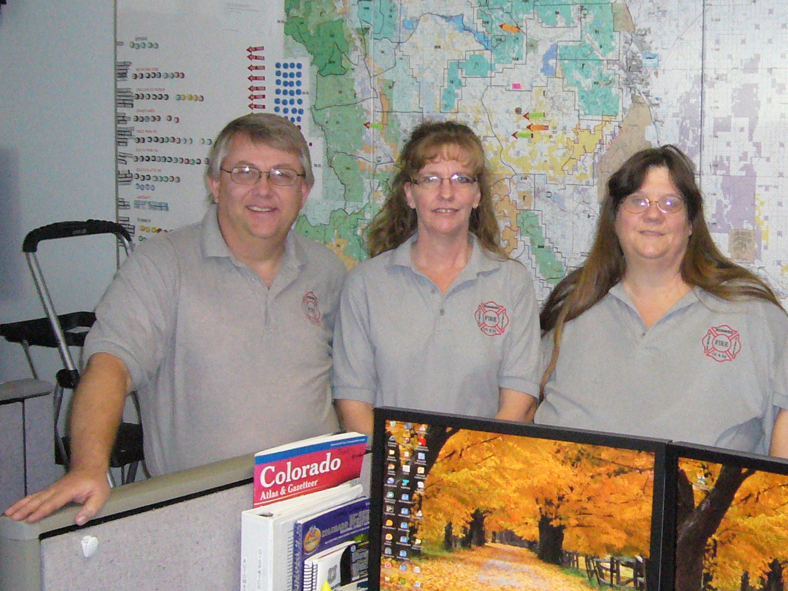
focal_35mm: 66
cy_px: 244
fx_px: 1502
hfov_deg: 28.8
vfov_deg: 22.2
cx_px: 616
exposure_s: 1/60
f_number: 2.9
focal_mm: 6
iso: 320
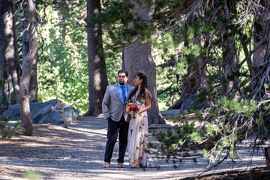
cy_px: 93
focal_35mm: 214
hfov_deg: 9.6
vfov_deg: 6.4
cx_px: 130
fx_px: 1605
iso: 200
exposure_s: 1/140
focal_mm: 134.4
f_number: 2.8
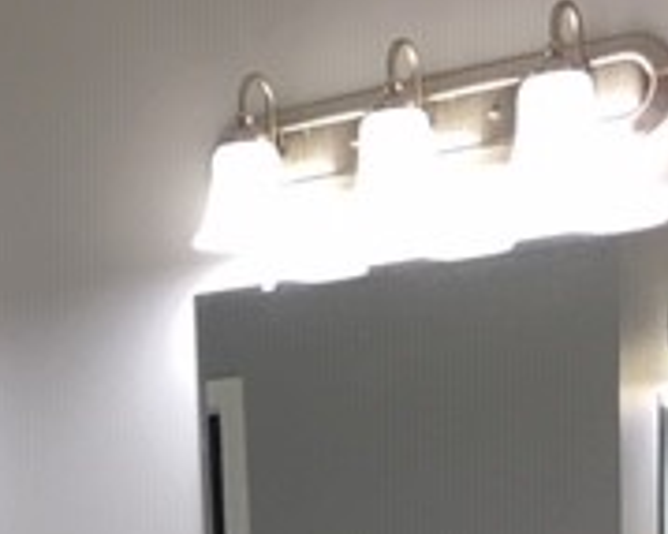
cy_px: 829
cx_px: 15
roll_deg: +4.0
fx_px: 1996
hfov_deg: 18.5
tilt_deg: -4.4
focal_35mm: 101
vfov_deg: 14.1
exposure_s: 1/30
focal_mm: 4.15
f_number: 2.2
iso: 40
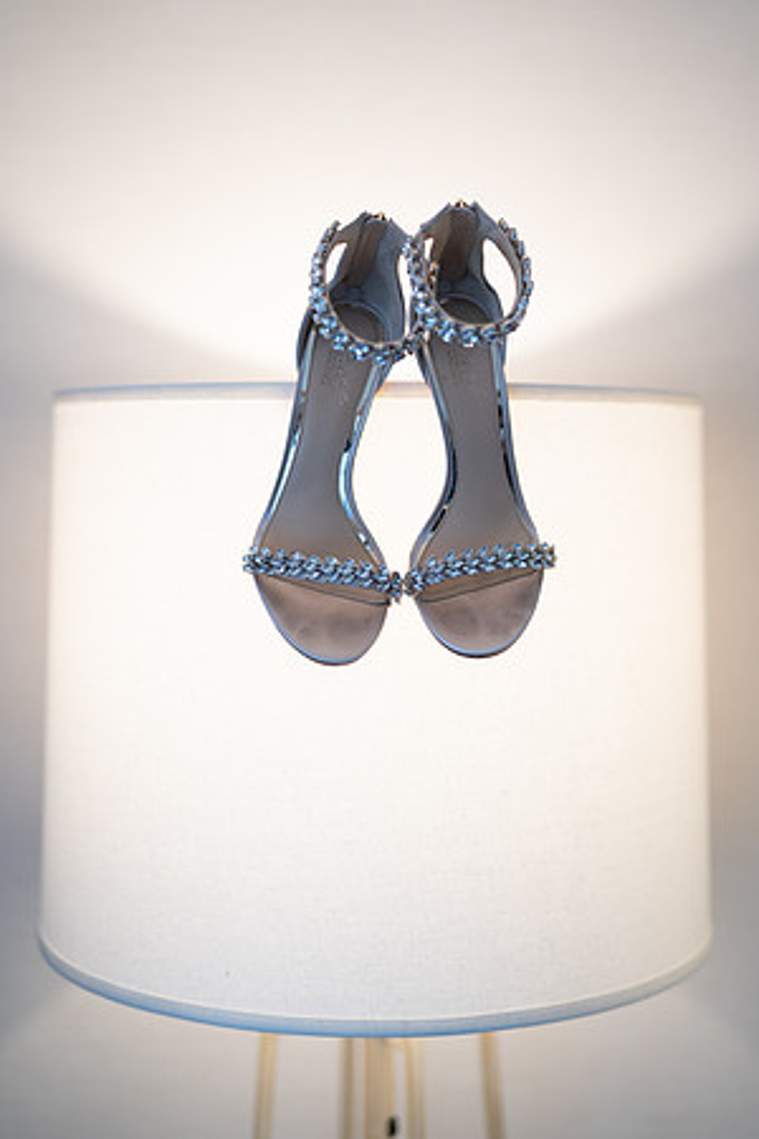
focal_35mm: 50
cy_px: 570
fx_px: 1581
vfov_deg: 39.6
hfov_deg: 27.0
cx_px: 380
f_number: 1.4
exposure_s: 1/400
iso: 500
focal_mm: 50
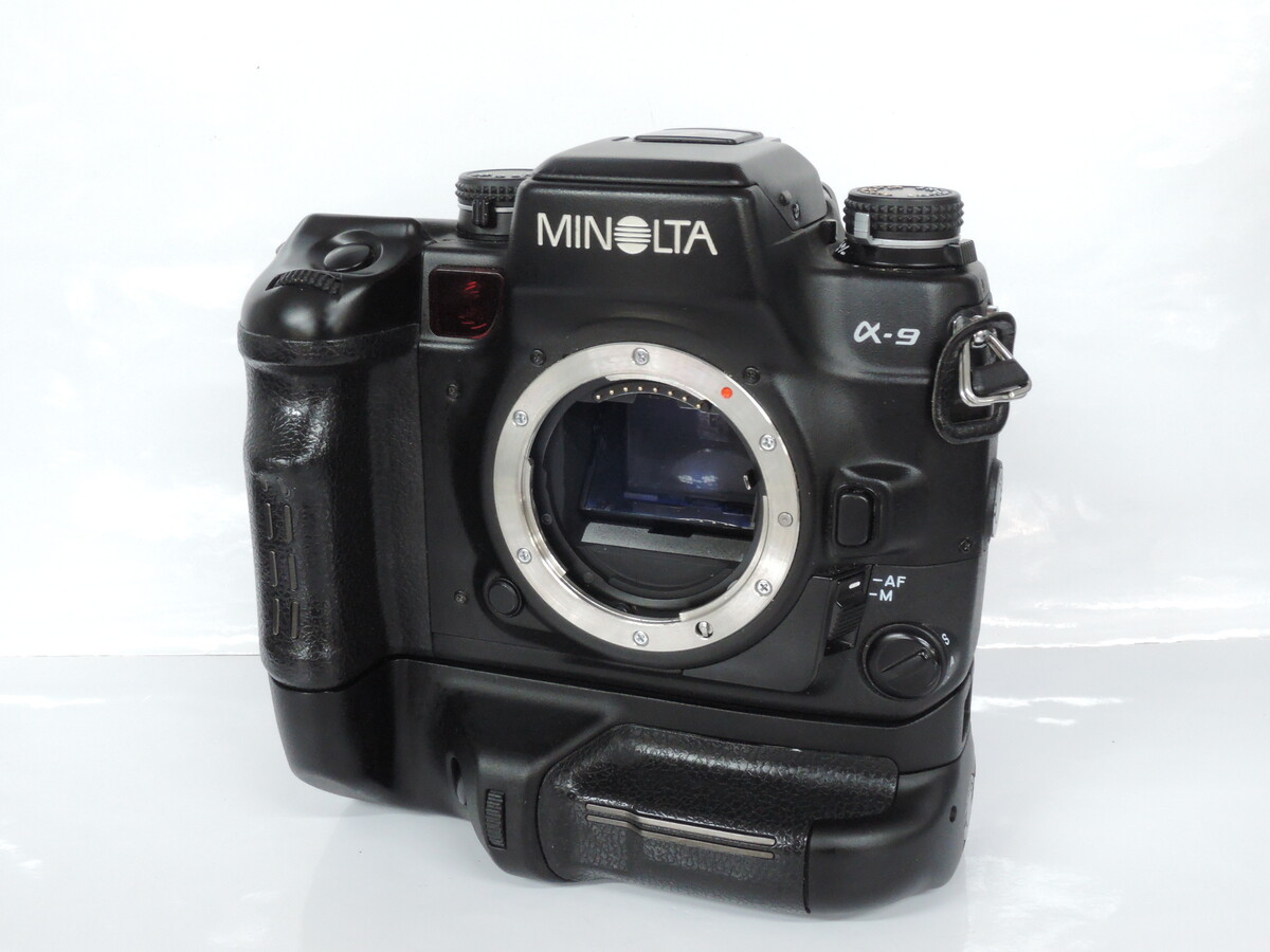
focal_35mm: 40
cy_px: 476
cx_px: 635
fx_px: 1468
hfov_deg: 46.8
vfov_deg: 36.0
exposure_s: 1/13
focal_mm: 8.6
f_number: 8
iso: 800
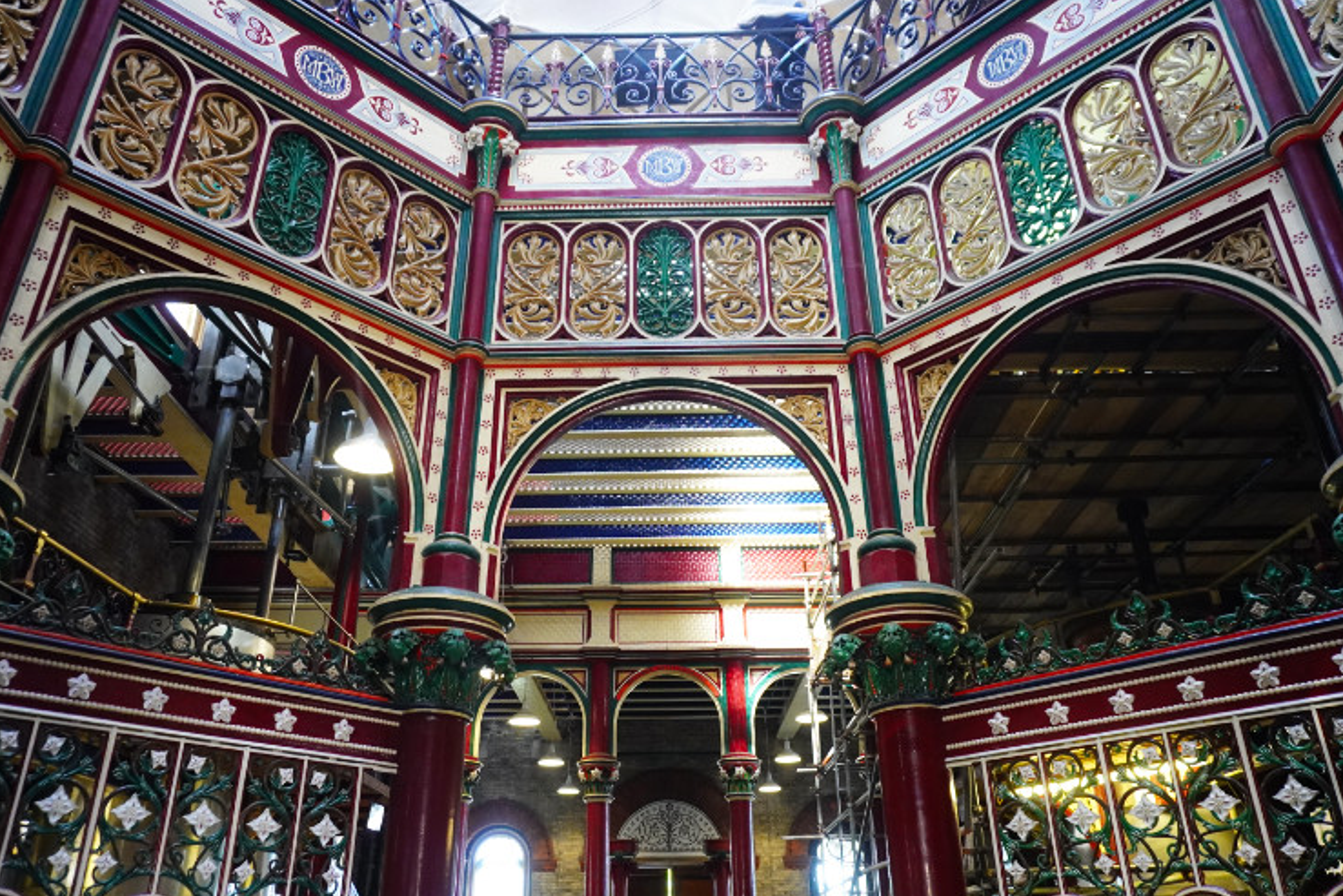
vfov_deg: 49.5
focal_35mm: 26
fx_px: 970
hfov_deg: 69.4
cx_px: 664
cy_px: 480
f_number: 4
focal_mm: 16
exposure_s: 1/60
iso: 2000
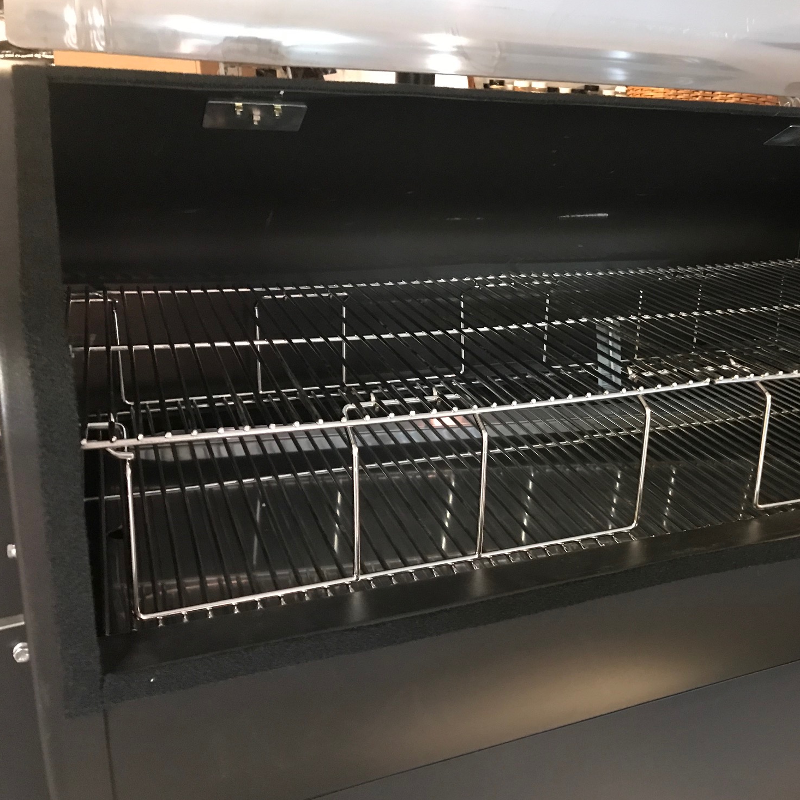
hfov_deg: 47.5
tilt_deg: -17.4
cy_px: 396
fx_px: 889
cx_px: 549
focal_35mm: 34
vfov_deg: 48.5
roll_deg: -3.5
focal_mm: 3.99
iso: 100
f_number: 1.8
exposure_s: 1/4
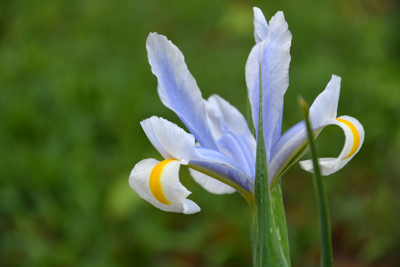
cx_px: 200
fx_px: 1744
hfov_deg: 13.1
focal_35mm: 157
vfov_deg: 8.7
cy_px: 134
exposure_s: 1/200
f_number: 5.6
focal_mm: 105
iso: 100
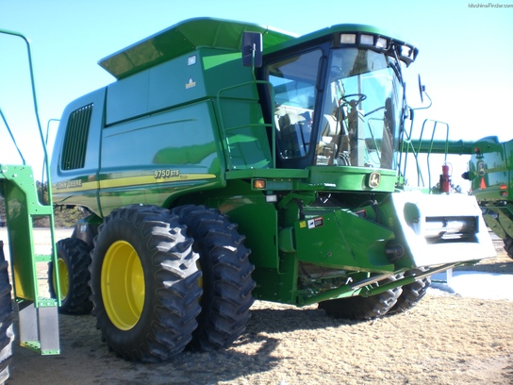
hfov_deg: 49.0
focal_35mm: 38
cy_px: 192
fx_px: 563
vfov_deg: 37.7
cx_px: 256
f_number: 3.1
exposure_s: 1/250
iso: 50
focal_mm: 6.3
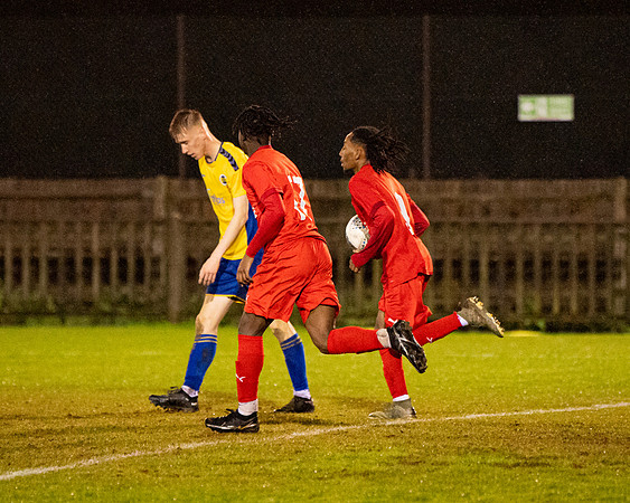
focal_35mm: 327
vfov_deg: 4.7
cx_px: 384
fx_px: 6096
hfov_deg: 5.9
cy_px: 273
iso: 8000
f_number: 2.8
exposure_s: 1/1250
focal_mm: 175
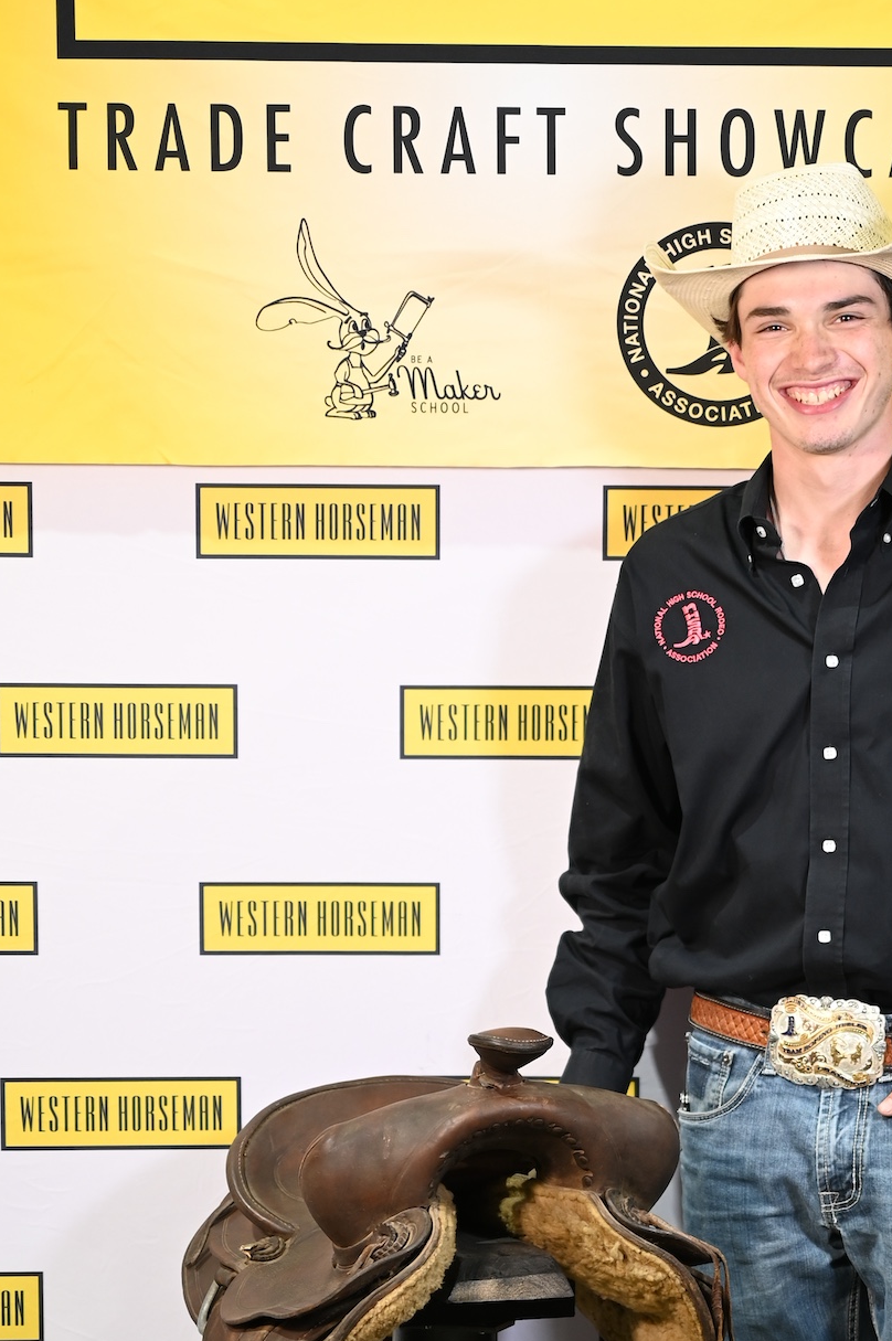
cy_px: 951
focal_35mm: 99
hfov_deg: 13.8
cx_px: 657
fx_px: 3686
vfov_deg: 20.5
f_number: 3.2
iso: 500
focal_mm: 50
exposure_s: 1/60
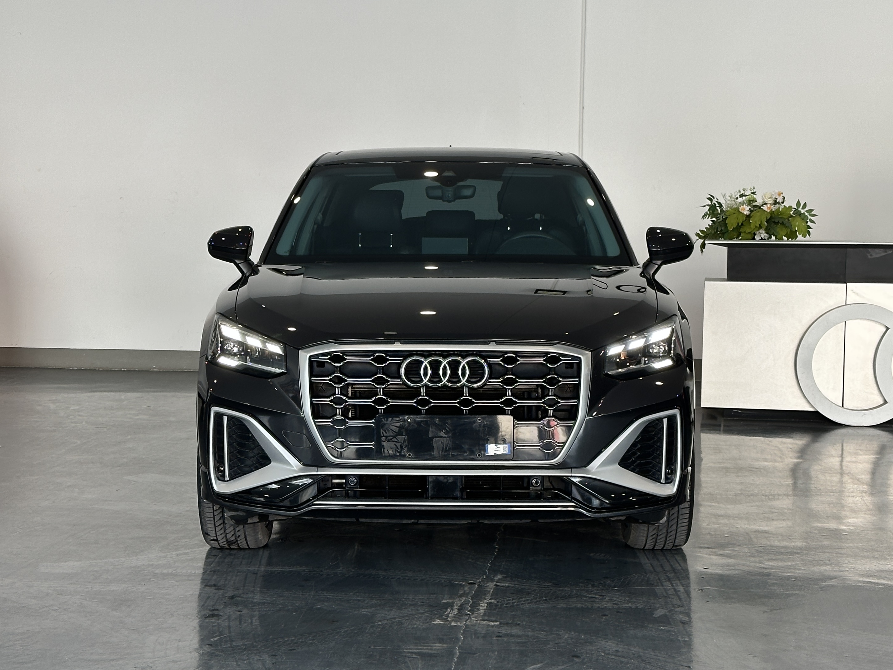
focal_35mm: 48
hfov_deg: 39.7
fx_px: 1238
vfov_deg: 30.3
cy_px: 335
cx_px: 446
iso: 80
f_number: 1.78
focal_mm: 6.86
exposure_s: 1/108
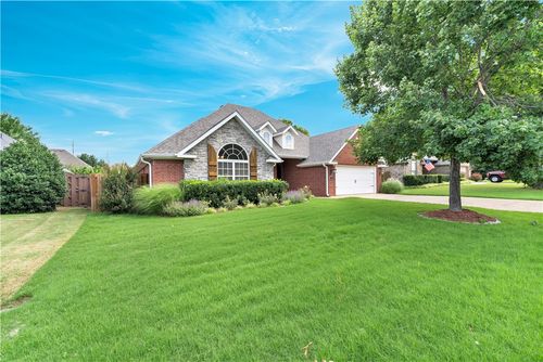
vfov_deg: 81.3
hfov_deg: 104.2
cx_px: 272
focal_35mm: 14
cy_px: 181
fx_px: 211
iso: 250
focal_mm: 14
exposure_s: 1/400
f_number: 2.8
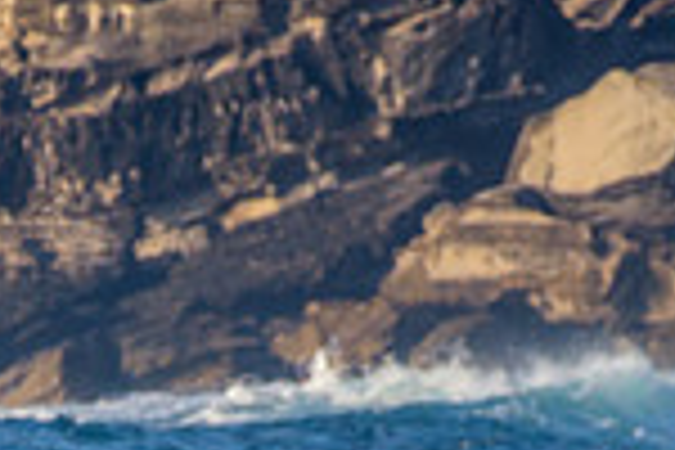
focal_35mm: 1927
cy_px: 781
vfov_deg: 0.7
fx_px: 36128
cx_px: 144
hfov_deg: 1.1
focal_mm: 500
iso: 360
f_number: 5.6
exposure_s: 1/2000
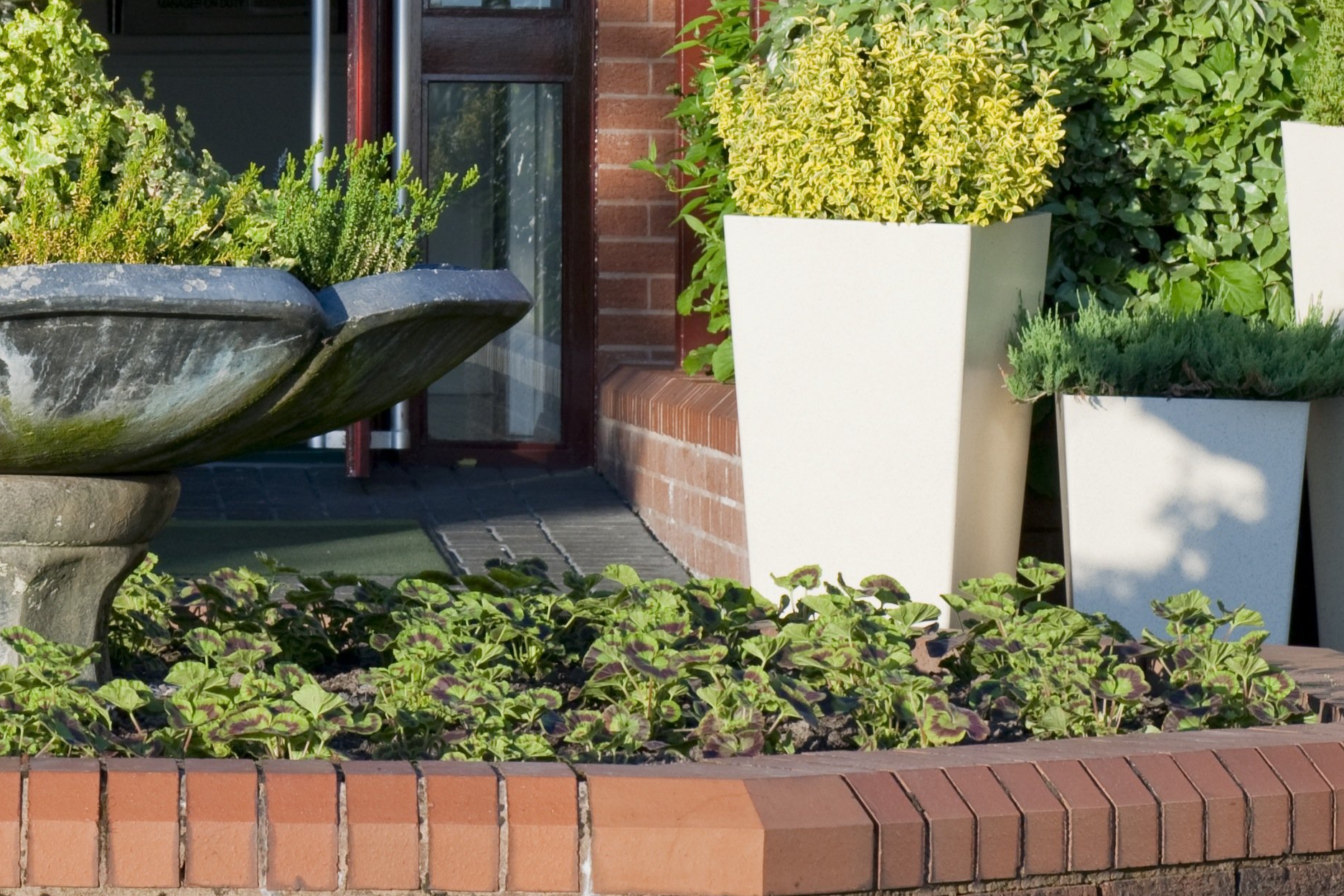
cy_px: -127
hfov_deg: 9.0
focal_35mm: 226
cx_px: -18
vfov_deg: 6.1
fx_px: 8437
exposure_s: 1/60
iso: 100
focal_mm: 70
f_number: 11
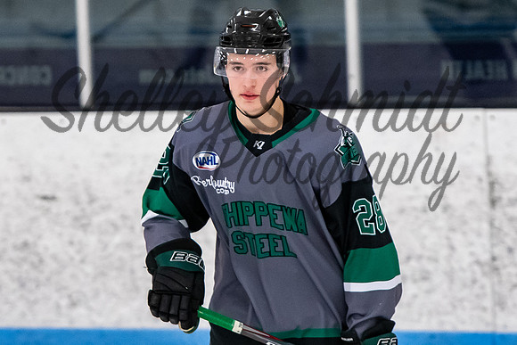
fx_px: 8104
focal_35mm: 564
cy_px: 108
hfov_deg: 3.7
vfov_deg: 2.4
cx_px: 220
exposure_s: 1/800
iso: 2500
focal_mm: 200
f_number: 3.5
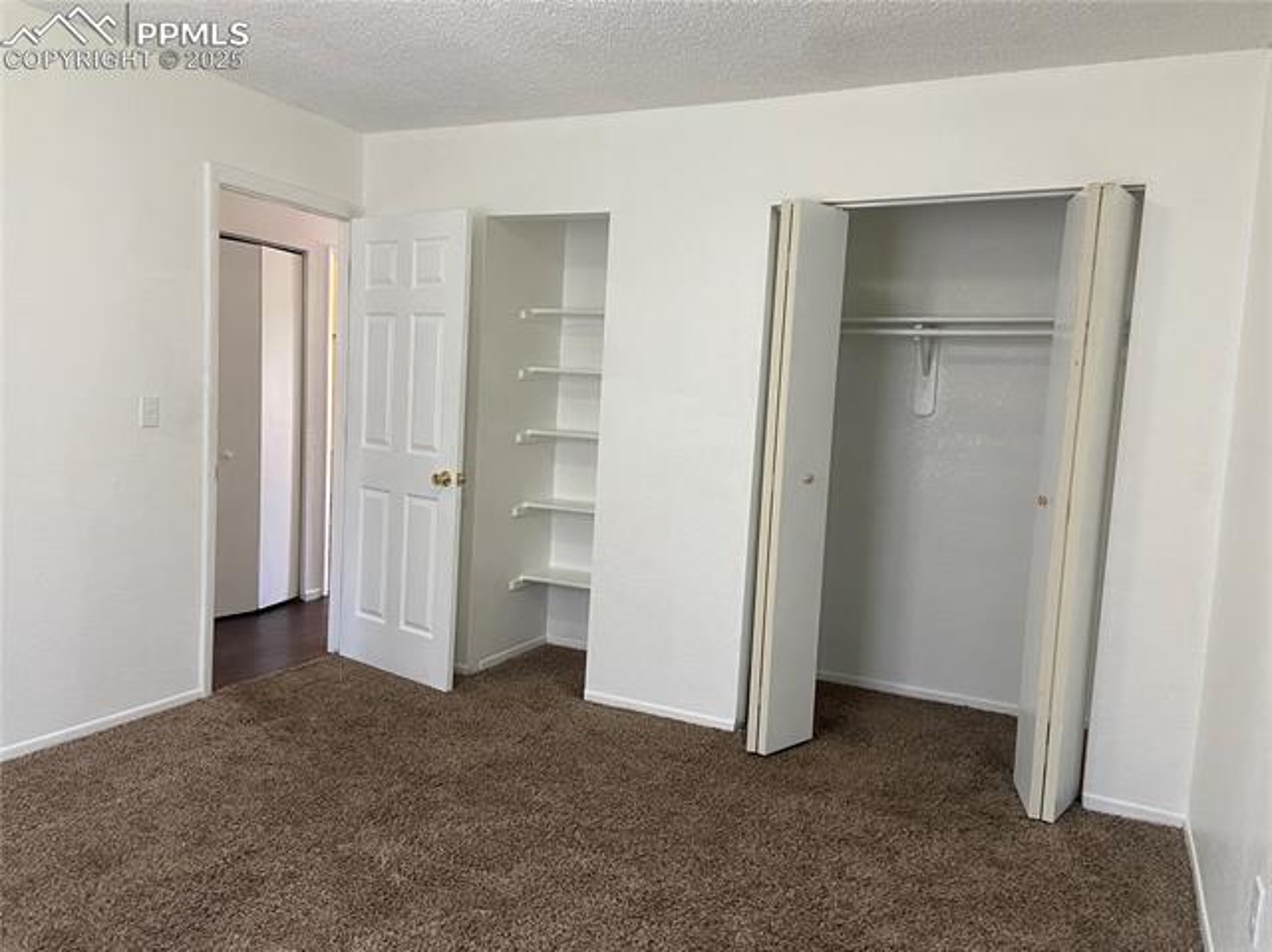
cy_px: 476
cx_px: 636
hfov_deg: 67.3
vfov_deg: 53.0
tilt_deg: -4.5
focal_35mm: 26
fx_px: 955
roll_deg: -2.2
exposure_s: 1/60
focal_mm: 4.25
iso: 125
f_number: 1.8
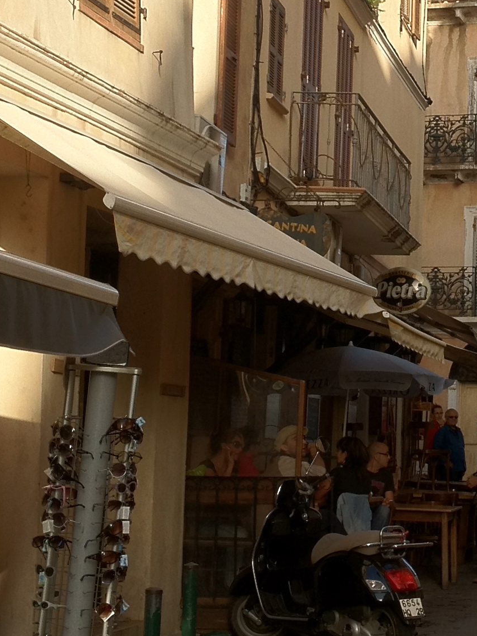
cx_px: 524
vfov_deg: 19.4
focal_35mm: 101
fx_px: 1856
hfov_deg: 14.3
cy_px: 258
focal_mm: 4.28
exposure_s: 1/635
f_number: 2.4
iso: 64
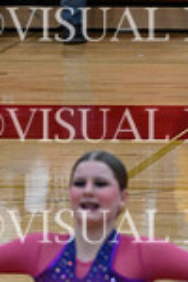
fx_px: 6055
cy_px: 378
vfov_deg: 2.7
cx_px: 332
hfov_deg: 1.8
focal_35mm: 773
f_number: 4
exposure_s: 1/400
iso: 4000
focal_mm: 200
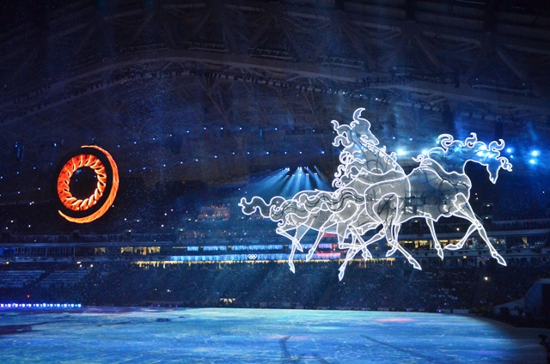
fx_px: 549
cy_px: 182
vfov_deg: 36.7
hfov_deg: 53.2
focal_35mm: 36
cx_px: 275
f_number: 3.5
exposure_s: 1/160
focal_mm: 24
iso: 3200
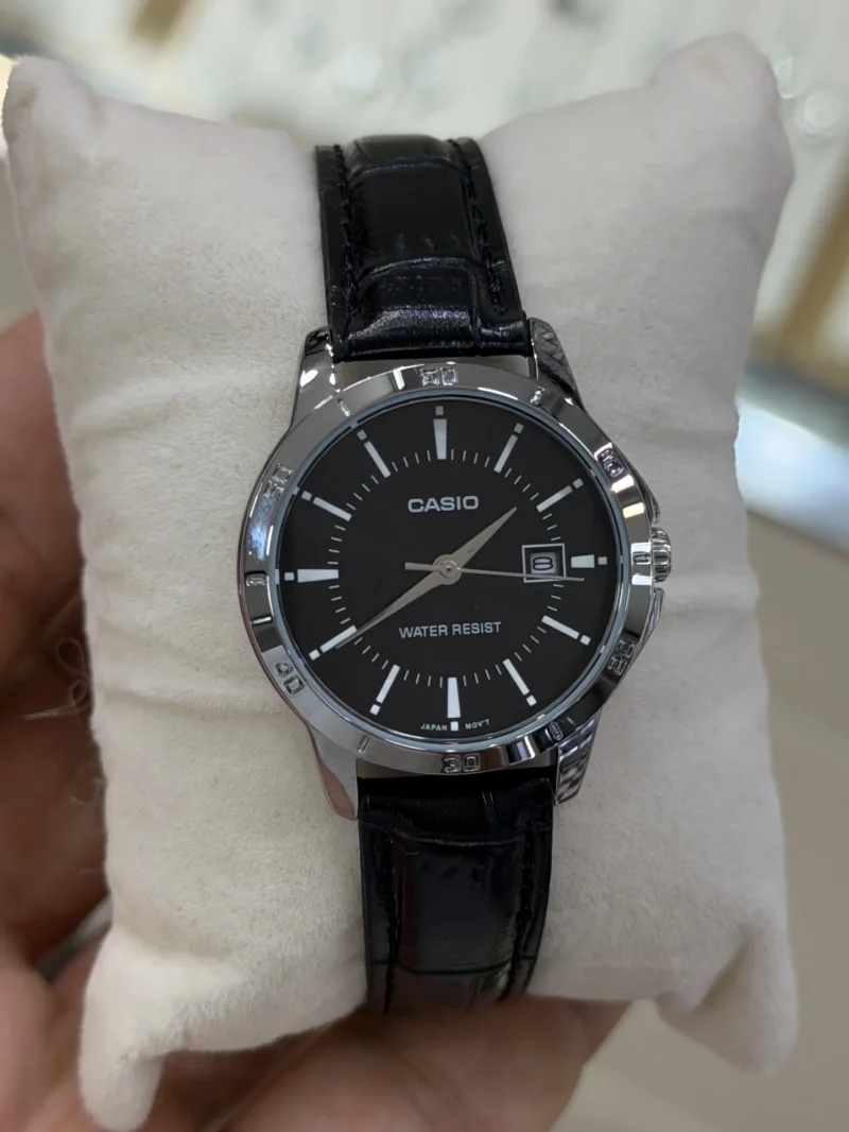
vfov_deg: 39.6
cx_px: 424
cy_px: 566
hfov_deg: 30.3
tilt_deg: -63.4
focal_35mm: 48
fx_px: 1569
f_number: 1.78
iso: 64
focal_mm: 6.76
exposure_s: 1/503
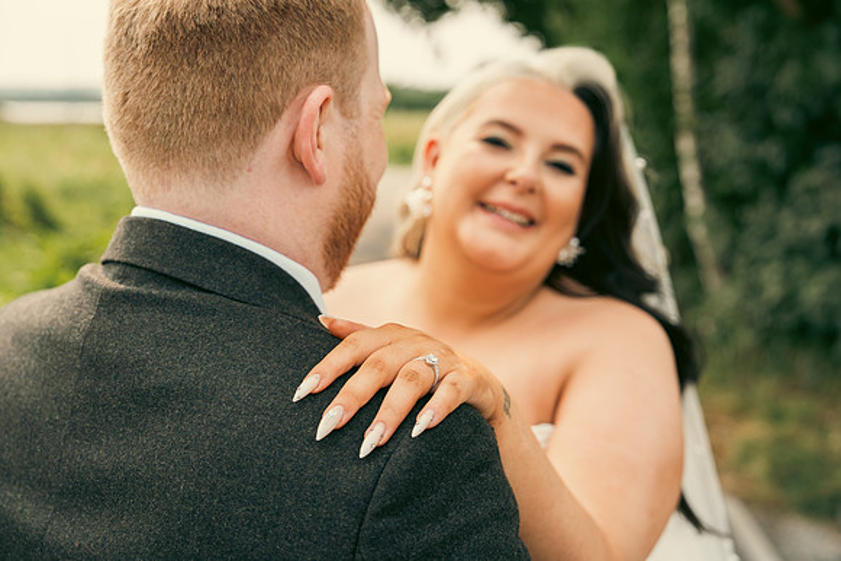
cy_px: 280
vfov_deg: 28.7
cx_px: 420
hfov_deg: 41.9
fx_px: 1098
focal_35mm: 47
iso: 125
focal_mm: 47
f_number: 3.5
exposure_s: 1/320
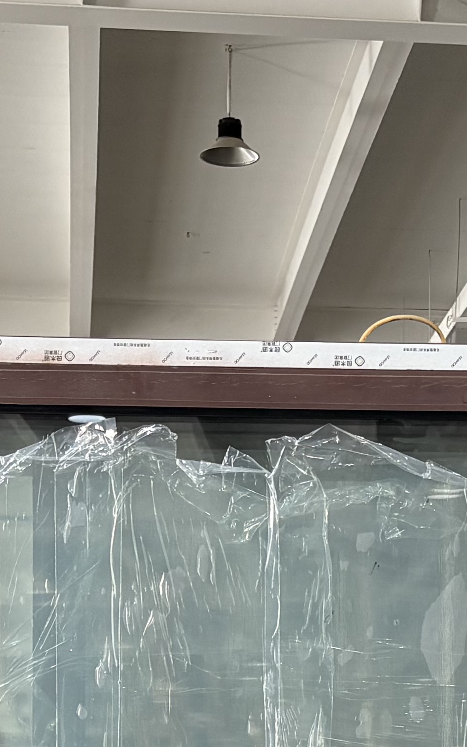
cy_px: 858
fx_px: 2097
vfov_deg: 19.2
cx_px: 314
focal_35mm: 103
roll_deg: +0.2
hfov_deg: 12.7
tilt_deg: +0.6
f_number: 1.6
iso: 200
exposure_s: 1/50
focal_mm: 5.96
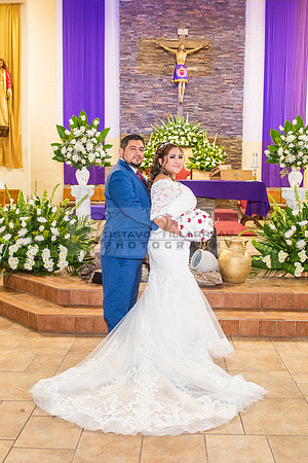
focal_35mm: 37
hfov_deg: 36.3
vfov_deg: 52.3
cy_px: 236
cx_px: 165
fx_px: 470
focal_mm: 24
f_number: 2.8
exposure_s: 1/160
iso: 2000
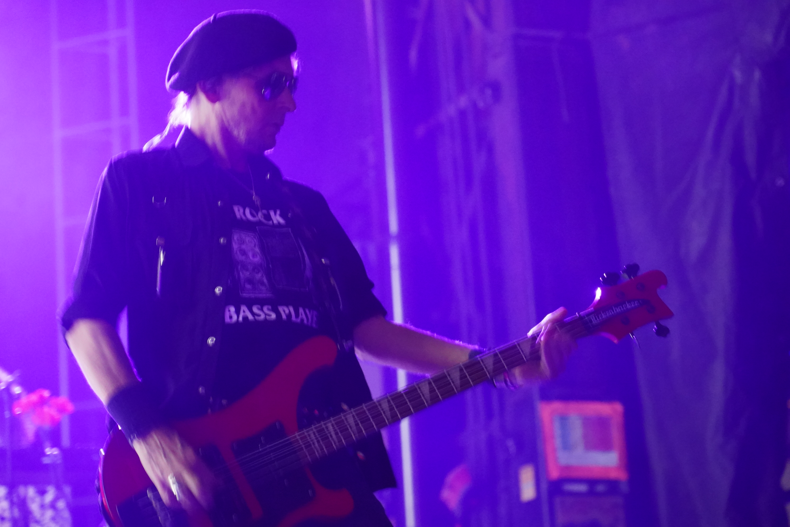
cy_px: 264
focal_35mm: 105
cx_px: 395
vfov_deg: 13.0
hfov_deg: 19.5
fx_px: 2304
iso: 12800
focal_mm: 105
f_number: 4
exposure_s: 1/25
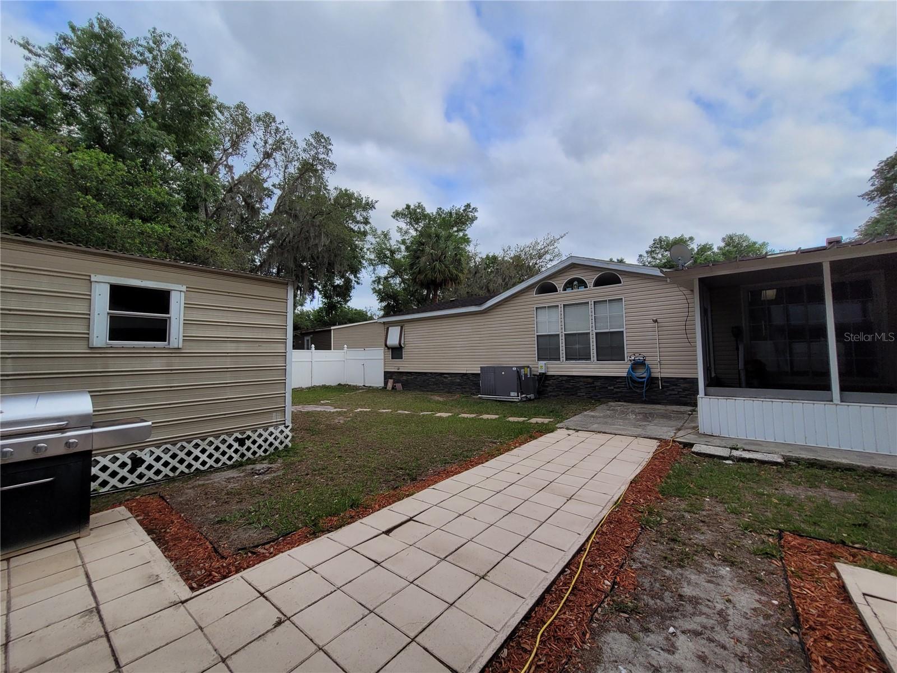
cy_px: 336
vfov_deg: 89.9
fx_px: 337
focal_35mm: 13
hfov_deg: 106.2
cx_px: 448
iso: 40
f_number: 2.2
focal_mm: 1.74
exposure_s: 1/1044
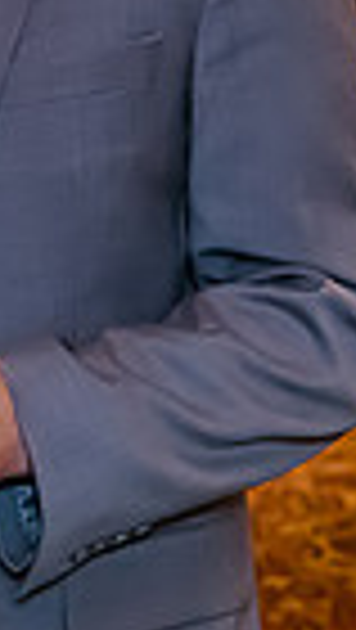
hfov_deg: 6.0
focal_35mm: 199
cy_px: -332
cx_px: -305
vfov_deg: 10.4
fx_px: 3332
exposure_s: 1/80
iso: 4000
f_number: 3.5
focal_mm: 36
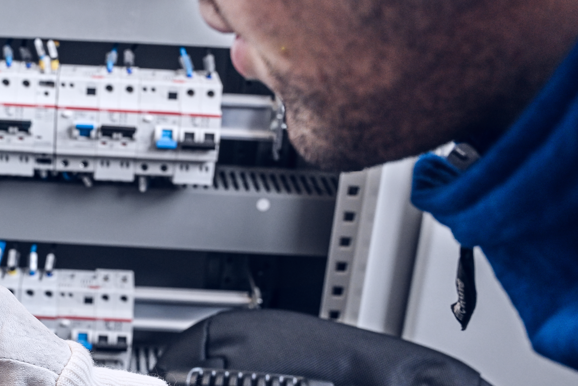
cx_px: 109
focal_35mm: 68
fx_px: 1092
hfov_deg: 28.9
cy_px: 239
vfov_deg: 20.0
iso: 1000
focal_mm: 33.5
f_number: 8
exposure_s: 1/50
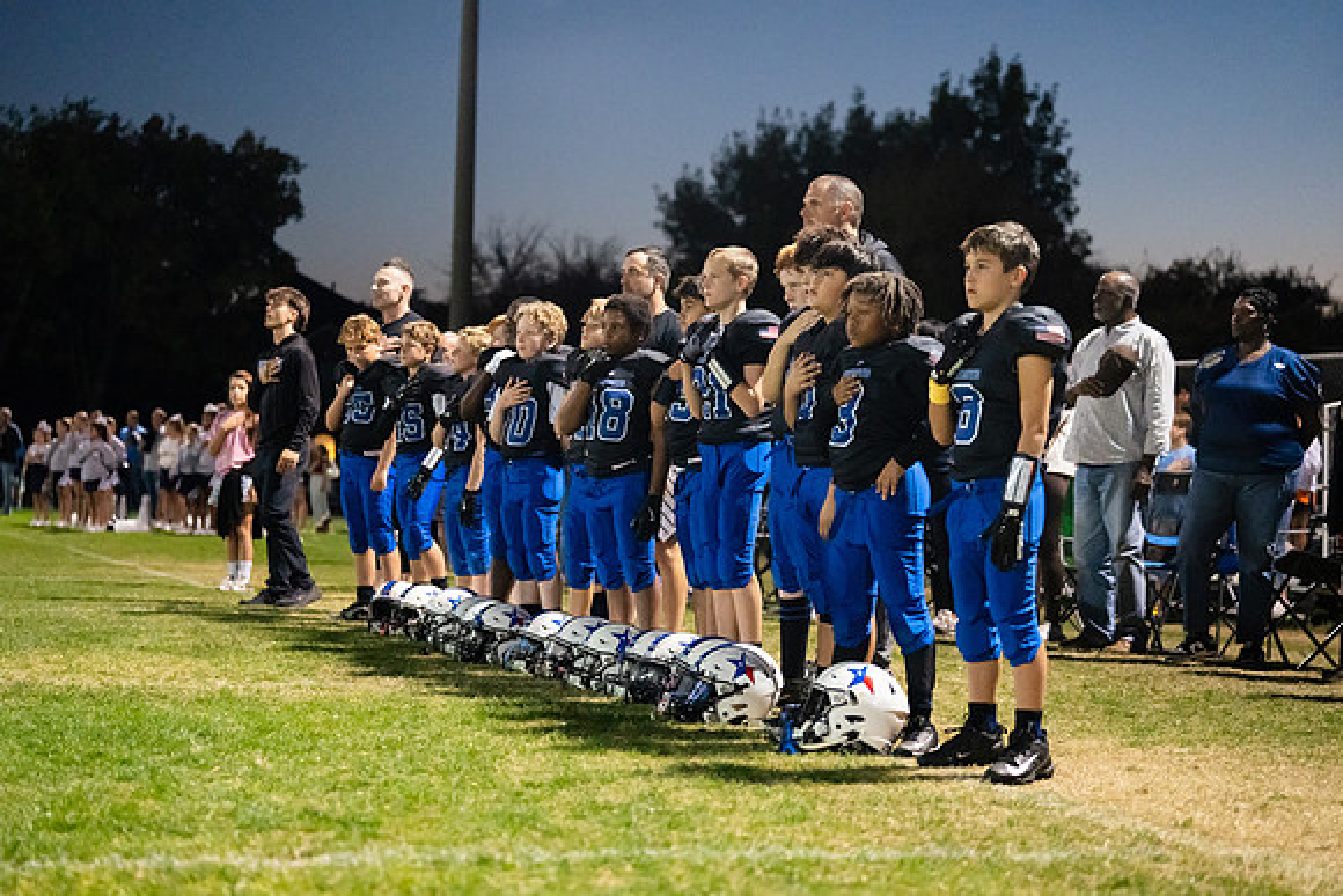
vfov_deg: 19.0
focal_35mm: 72
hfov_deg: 28.1
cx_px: 672
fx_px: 2682
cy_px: 448
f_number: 2.8
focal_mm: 70
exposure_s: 1/400
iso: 6400
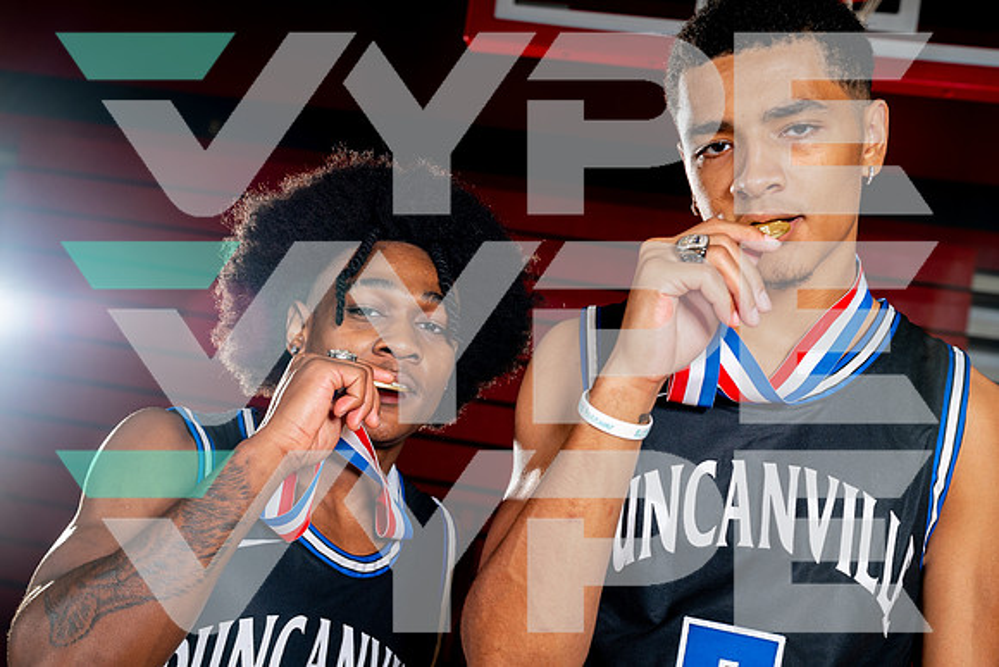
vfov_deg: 27.5
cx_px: 500
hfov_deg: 40.3
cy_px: 334
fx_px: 1360
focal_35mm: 49
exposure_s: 1/125
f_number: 5.6
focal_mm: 49
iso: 100
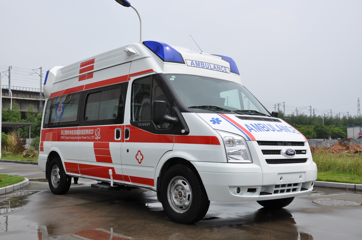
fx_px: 392
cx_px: 181
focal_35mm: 39
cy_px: 120
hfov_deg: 49.6
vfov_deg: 34.1
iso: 200
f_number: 9
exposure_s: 1/320
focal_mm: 26
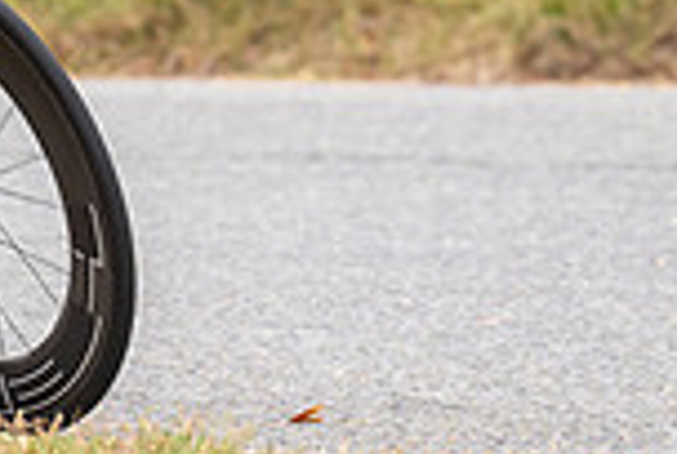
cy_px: -305
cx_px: -405
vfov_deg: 2.6
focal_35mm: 533
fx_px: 10043
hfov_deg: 3.8
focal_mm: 140
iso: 640
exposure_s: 1/1000
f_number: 4
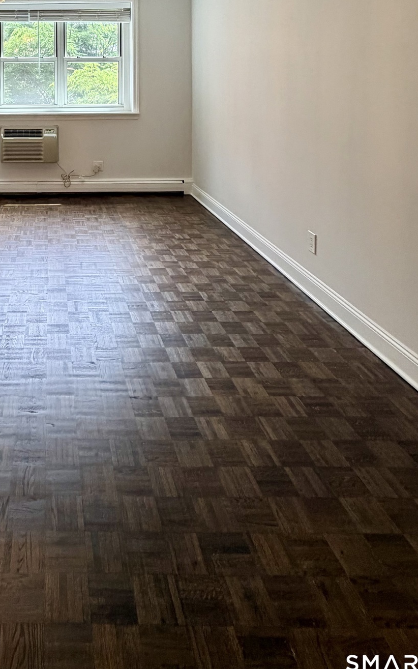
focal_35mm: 26
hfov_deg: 43.5
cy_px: 96
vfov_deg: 61.9
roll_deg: +0.9
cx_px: 42
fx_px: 474
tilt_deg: -2.2
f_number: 2.2
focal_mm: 2.22
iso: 160
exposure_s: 1/120
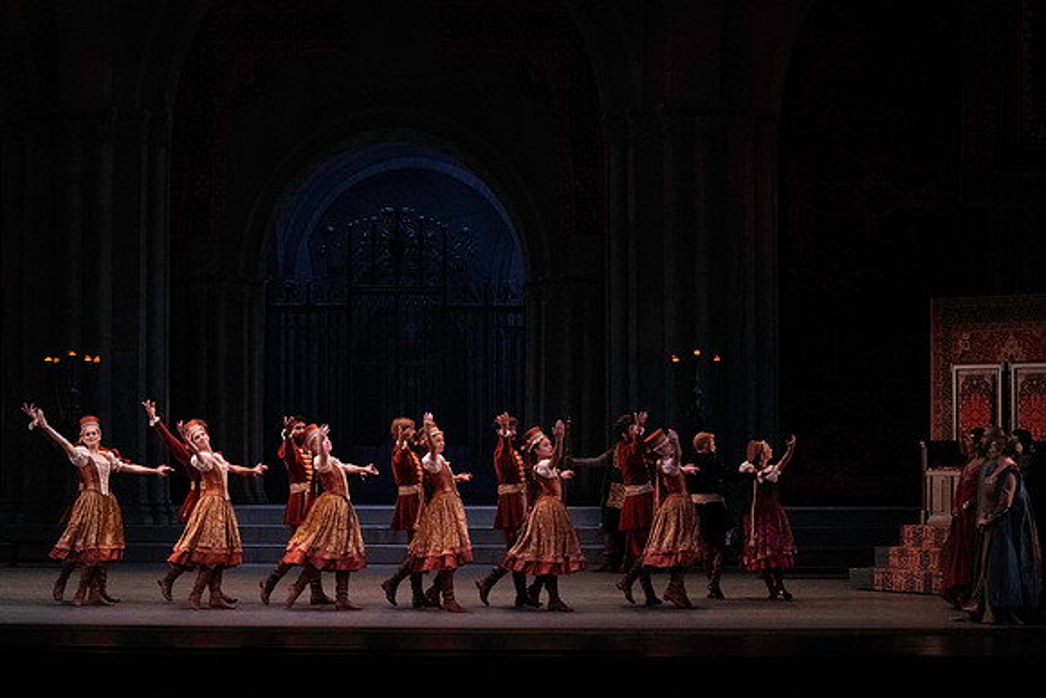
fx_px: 2470
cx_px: 523
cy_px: 349
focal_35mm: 85
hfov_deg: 23.9
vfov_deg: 16.1
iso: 12800
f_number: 7.1
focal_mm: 85
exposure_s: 1/400
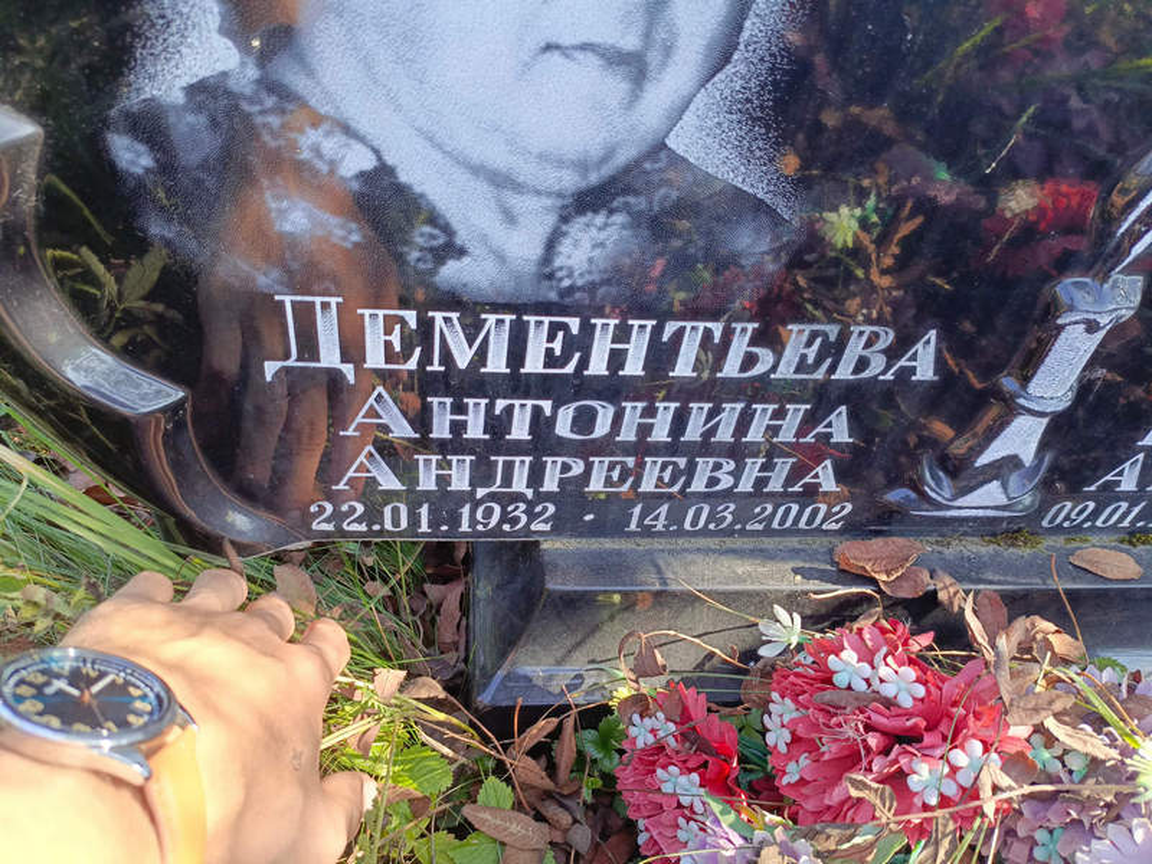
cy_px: 432
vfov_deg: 54.9
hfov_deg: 69.4
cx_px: 576
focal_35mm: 25
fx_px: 832
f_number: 1.69
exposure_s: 1/100
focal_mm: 4.76
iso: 132
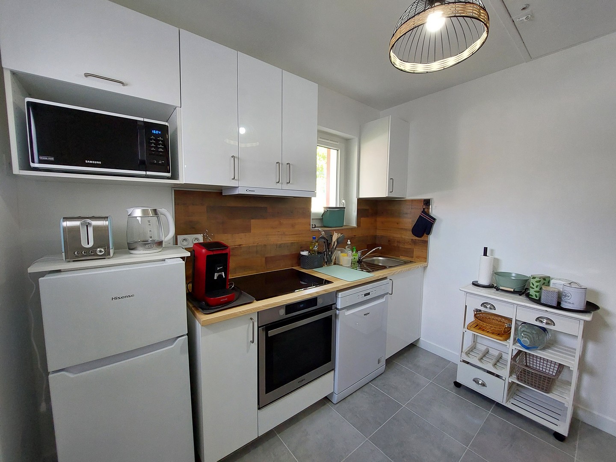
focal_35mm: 13
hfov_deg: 106.2
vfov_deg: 89.9
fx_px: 231
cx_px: 308
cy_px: 231
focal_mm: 1.74
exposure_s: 1/50
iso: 100
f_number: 2.2
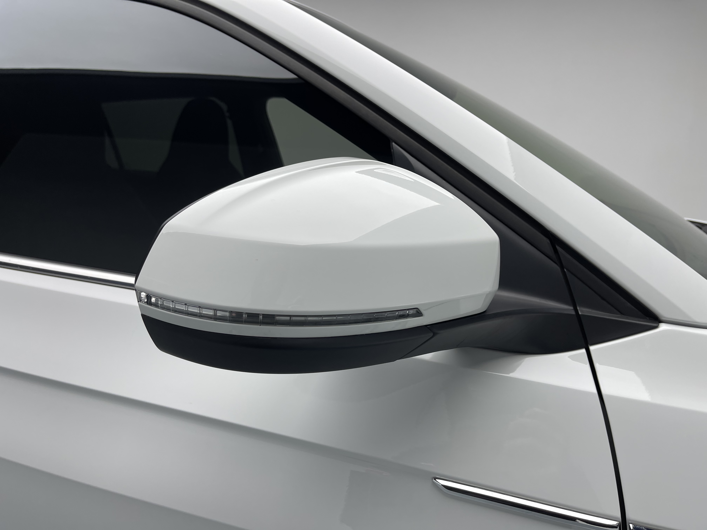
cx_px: 354
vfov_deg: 54.9
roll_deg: -0.8
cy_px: 265
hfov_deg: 69.4
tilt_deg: -10.8
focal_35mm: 25
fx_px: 511
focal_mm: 5.1
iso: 32
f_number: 1.6
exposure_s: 1/166
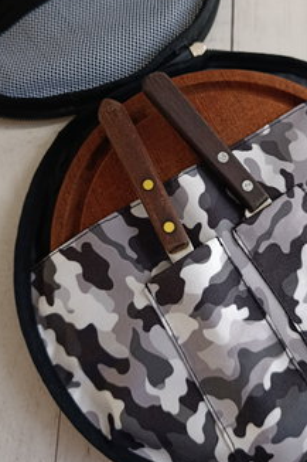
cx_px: 184
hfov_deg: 34.1
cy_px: 151
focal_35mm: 39
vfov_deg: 48.7
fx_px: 499
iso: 3021
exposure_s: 1/25
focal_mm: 6.11
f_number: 1.65
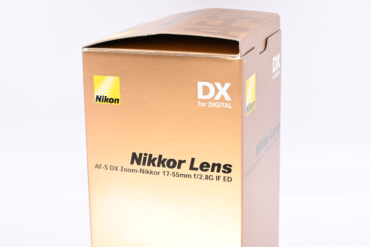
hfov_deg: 26.7
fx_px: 783
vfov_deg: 17.9
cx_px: 186
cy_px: 124
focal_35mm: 76
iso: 500
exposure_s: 1/100
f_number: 9
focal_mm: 51
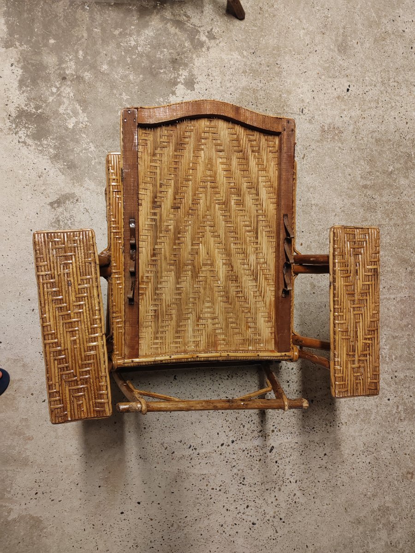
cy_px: 276
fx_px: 432
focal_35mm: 27
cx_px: 208
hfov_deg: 51.4
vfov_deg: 65.3
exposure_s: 1/50
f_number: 1.9
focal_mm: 5.52
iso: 1000
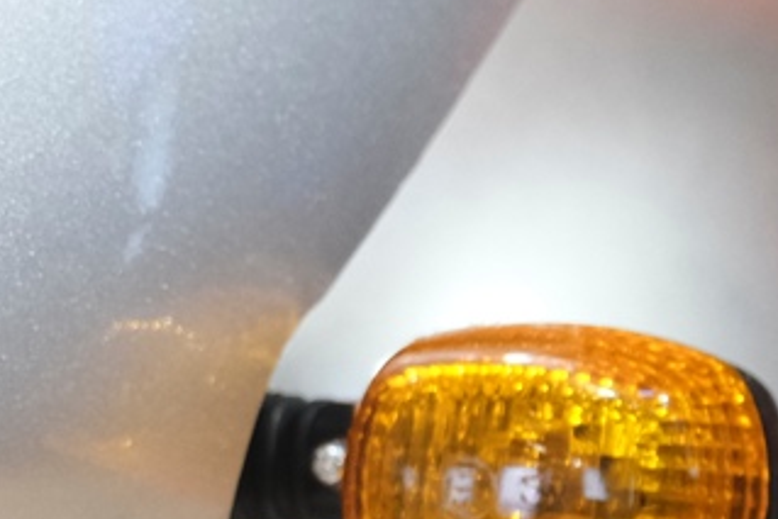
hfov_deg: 5.8
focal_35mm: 351
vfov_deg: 3.9
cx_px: -327
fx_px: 7589
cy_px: 481
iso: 1600
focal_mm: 46.6
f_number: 4
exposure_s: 1/100
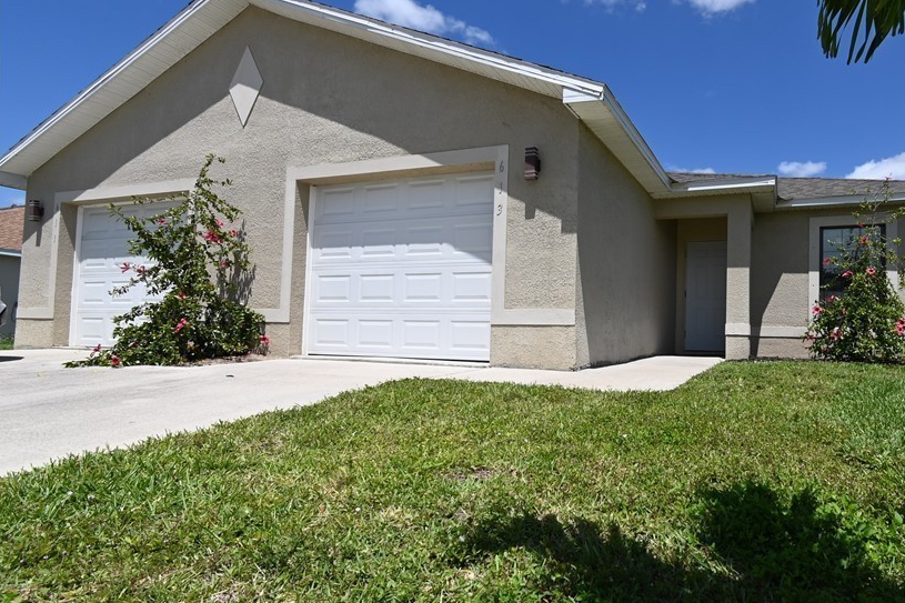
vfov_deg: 61.9
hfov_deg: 81.3
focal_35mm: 20
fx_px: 503
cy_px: 315
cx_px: 601
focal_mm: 10
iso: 100
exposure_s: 1/400
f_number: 7.1
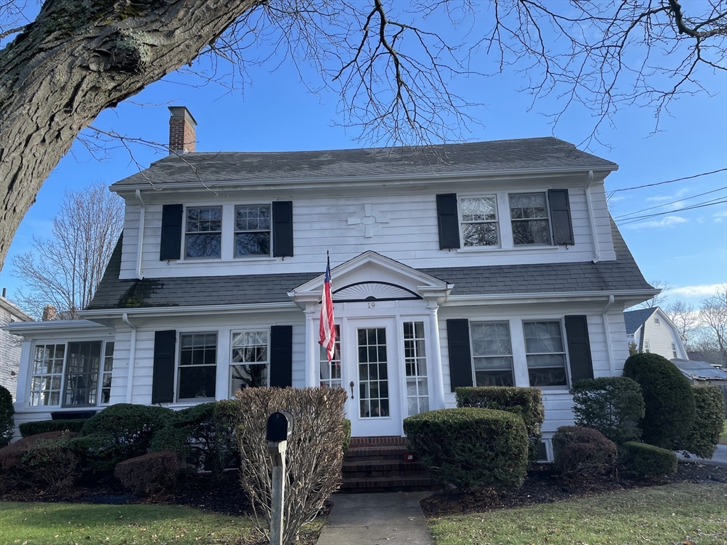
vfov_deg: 53.1
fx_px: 546
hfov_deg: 67.3
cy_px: 272
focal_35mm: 26
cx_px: 364
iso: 32
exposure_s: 1/917
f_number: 1.6
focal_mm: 4.2
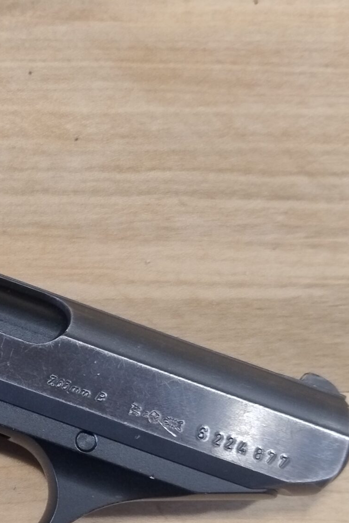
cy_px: 425
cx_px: -87
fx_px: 829
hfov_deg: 21.8
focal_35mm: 57
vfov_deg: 33.9
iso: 1369
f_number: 1.8
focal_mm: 5.56
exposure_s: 1/33.3
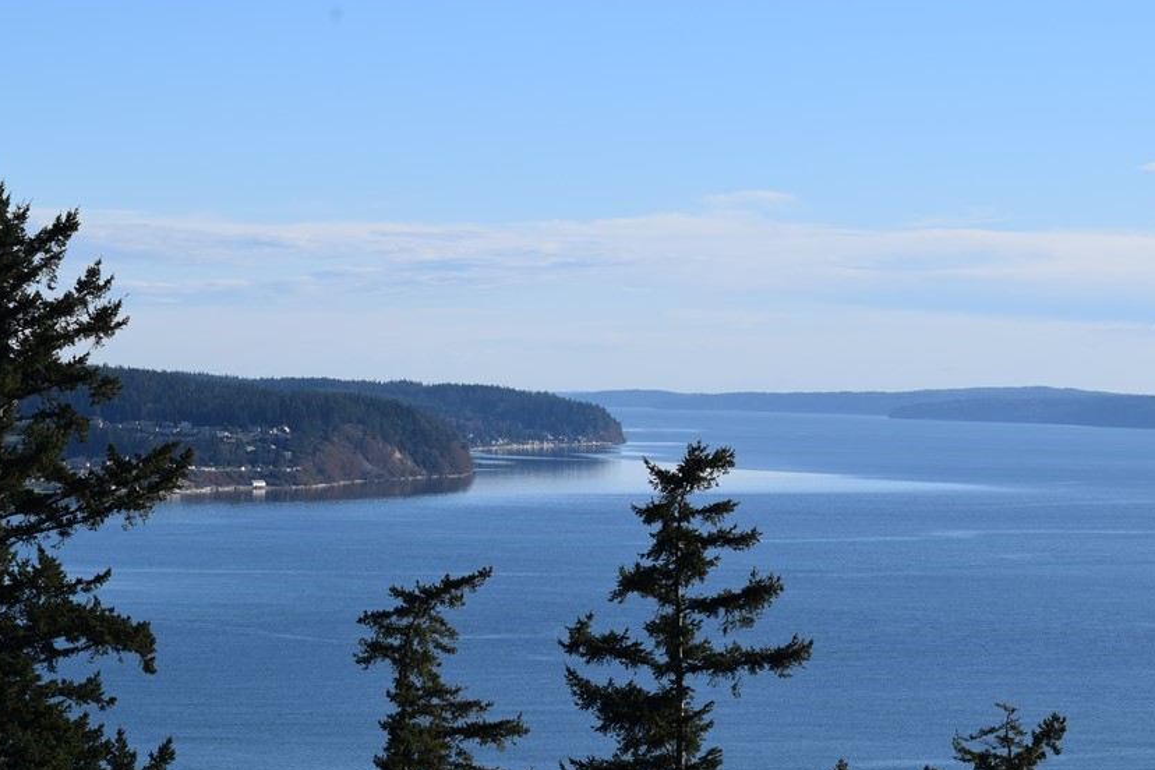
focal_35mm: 118
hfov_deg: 17.3
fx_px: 3786
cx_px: 522
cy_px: 478
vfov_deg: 11.6
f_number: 9
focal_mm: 60
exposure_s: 1/320
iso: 200
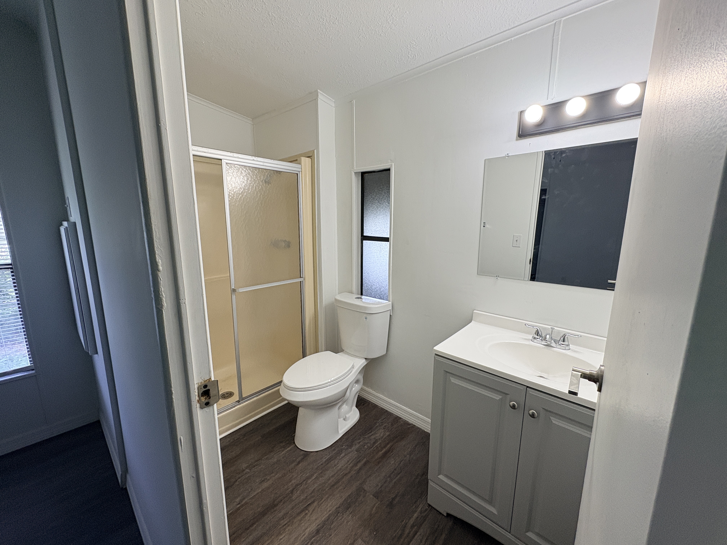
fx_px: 294
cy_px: 272
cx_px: 364
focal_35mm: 14
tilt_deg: -9.6
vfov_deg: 85.7
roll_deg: +0.8
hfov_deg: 102.1
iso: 125
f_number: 2.2
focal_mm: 2.22
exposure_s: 1/120
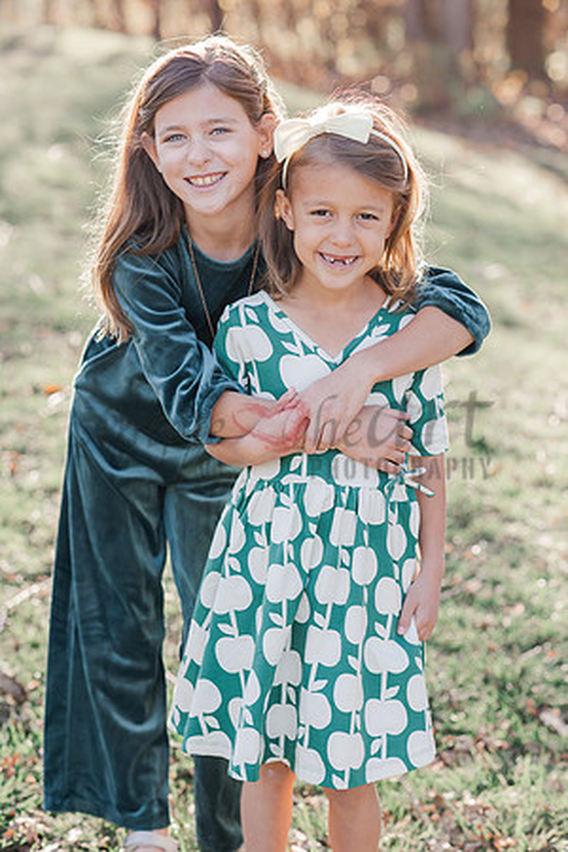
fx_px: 2012
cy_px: 426
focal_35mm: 85
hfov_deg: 16.1
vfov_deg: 23.9
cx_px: 284
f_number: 3.5
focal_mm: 85
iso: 320
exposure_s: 1/400
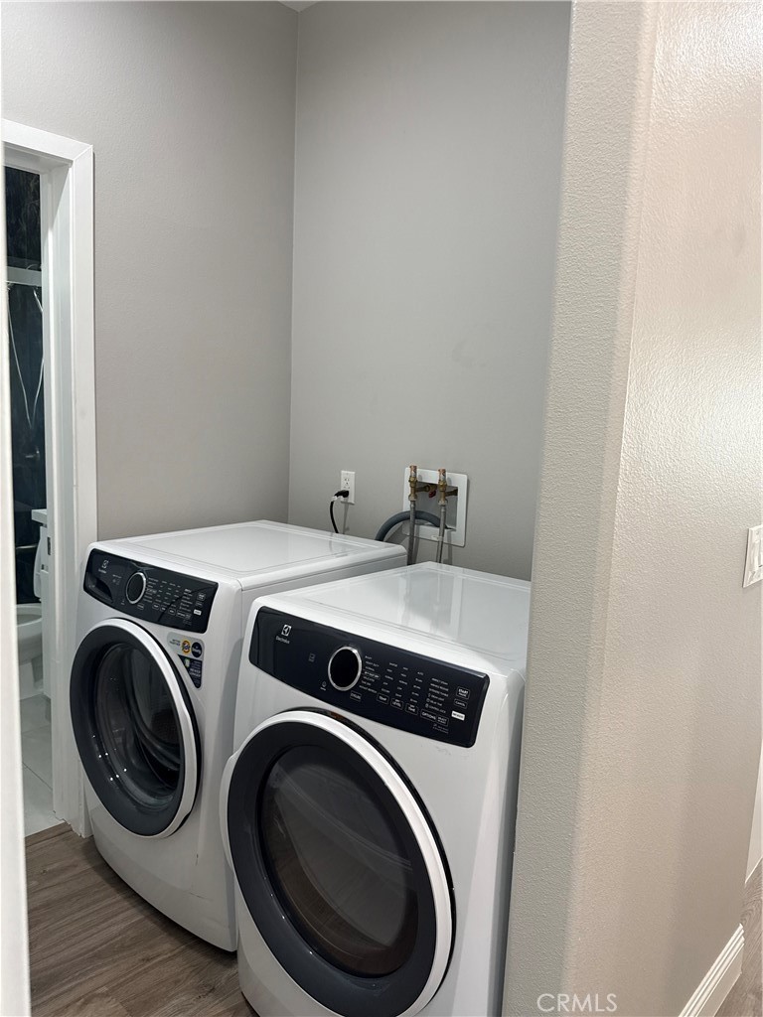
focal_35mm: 24
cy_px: 508
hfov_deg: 56.8
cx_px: 382
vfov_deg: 71.6
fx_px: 705
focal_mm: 6.76
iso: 160
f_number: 1.78
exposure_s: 1/120
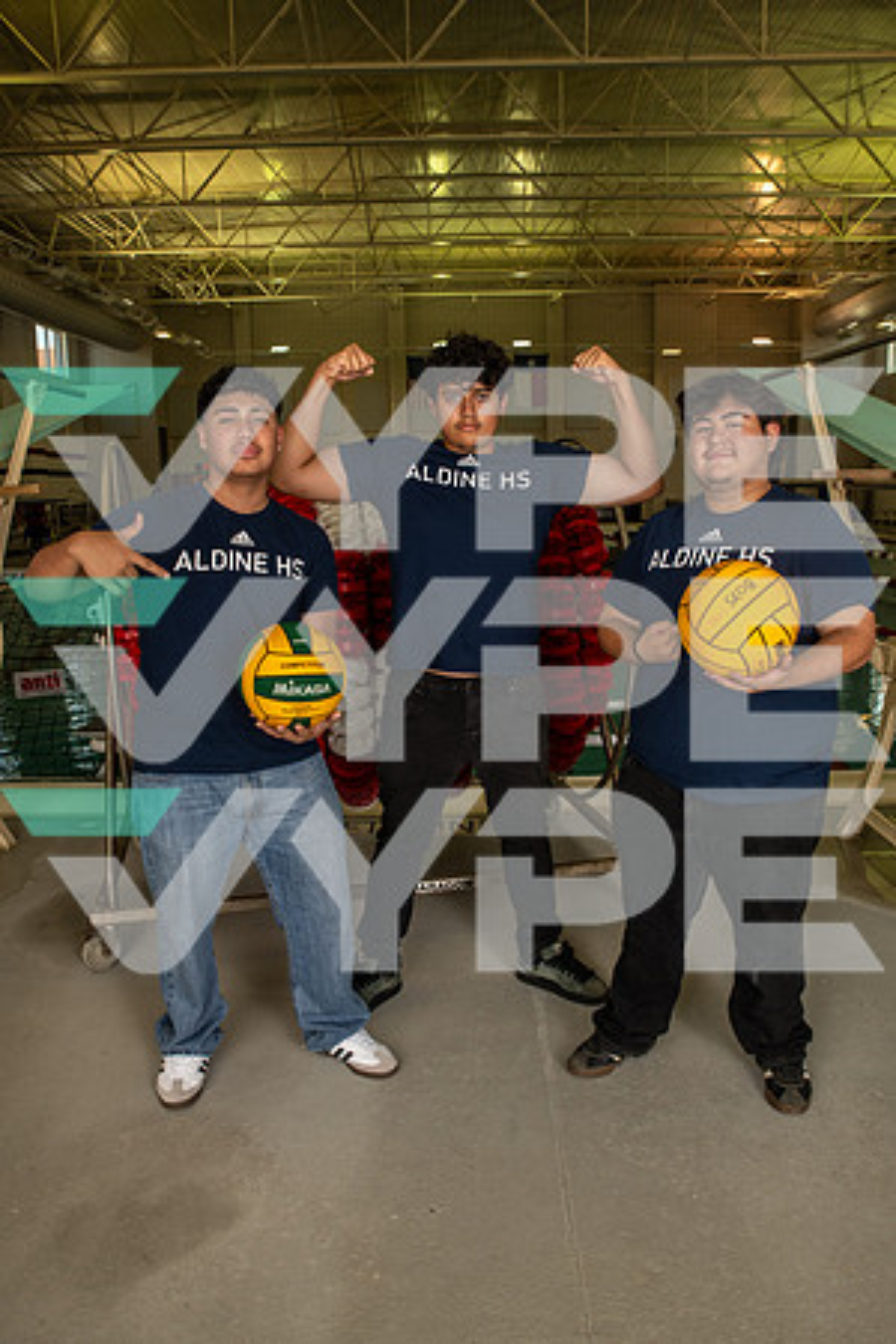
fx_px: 971
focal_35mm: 26
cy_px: 672
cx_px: 448
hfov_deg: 49.6
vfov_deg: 69.4
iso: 500
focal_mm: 26
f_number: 7.1
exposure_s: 1/250
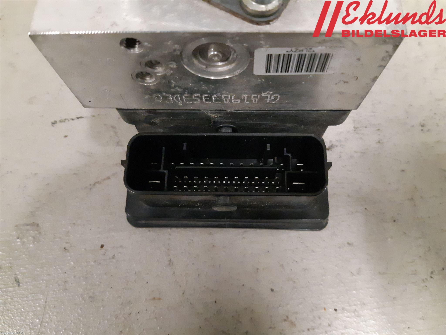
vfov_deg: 53.1
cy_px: 168
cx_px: 223
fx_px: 335
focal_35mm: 26
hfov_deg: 67.3
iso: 800
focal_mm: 3.93
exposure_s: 1/100
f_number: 1.7
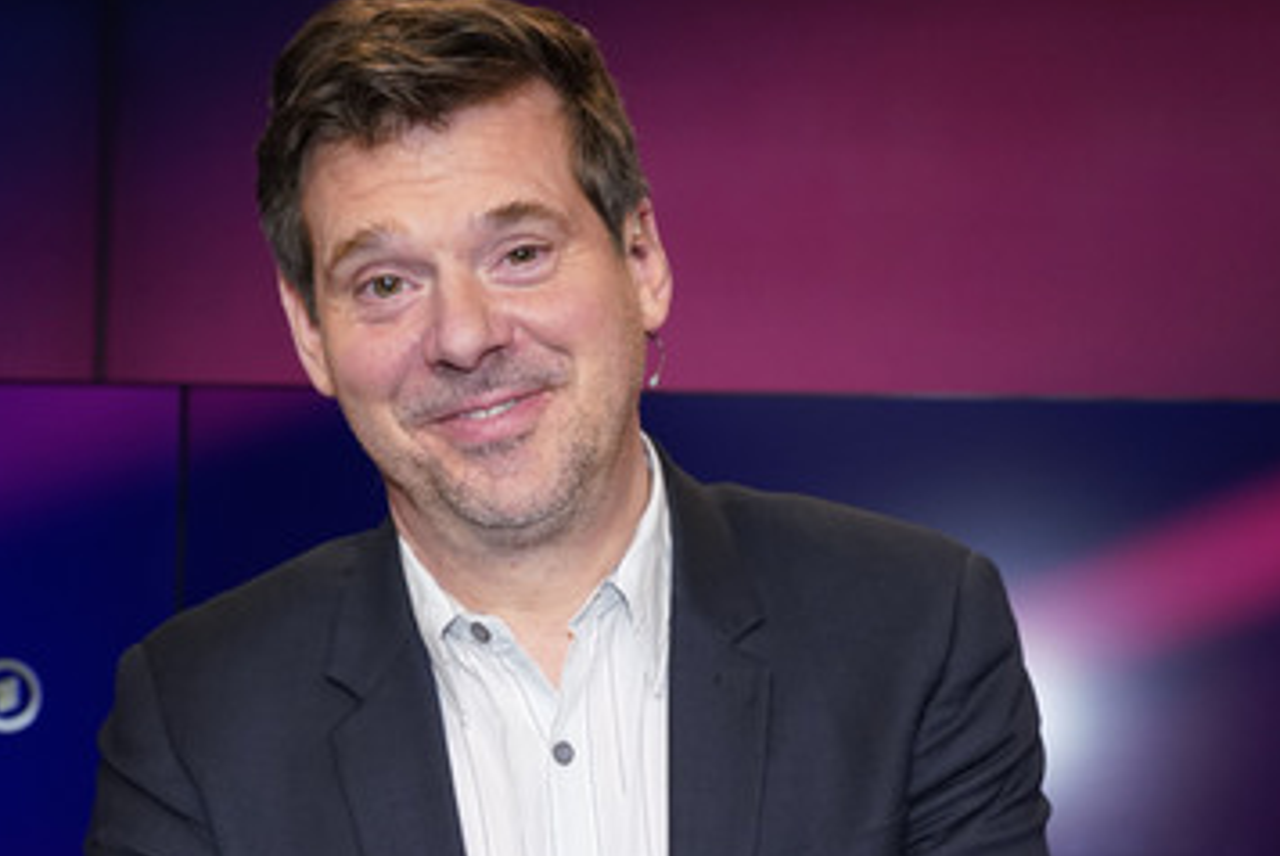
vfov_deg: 31.2
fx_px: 1530
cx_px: 545
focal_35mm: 43
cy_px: 464
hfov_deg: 45.3
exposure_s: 1/160
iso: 1600
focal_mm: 34
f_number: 5
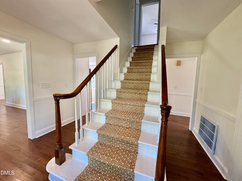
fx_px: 98
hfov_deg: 102.1
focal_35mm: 14
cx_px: 121
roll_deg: -1.8
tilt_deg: -5.3
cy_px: 90
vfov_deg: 85.7
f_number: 2.2
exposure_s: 1/60
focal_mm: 2.22
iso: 160
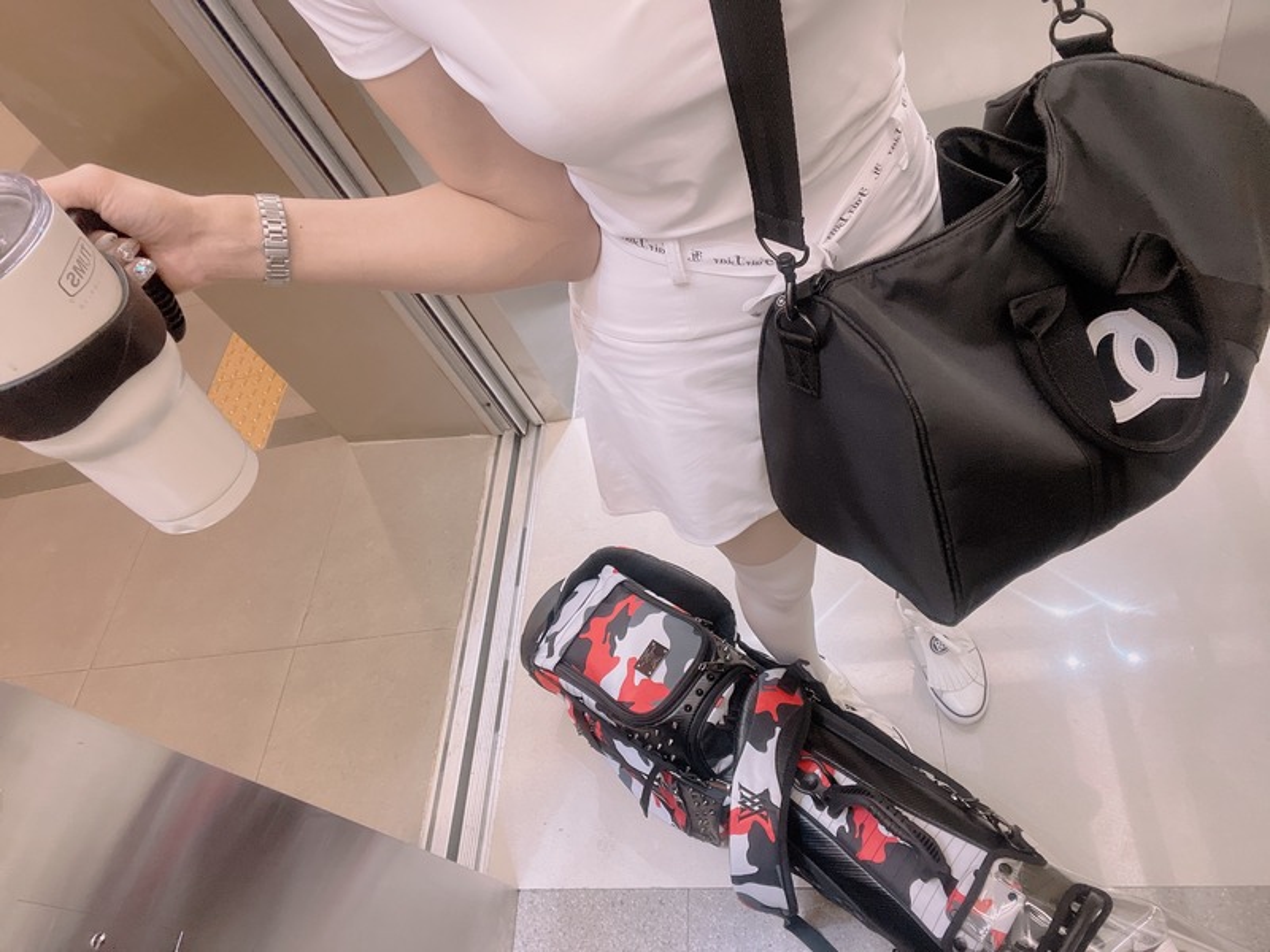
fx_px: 844
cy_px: 476
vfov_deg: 58.9
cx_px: 635
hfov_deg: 73.9
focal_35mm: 23
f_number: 2.2
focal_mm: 2.71
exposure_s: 1/60
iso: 320
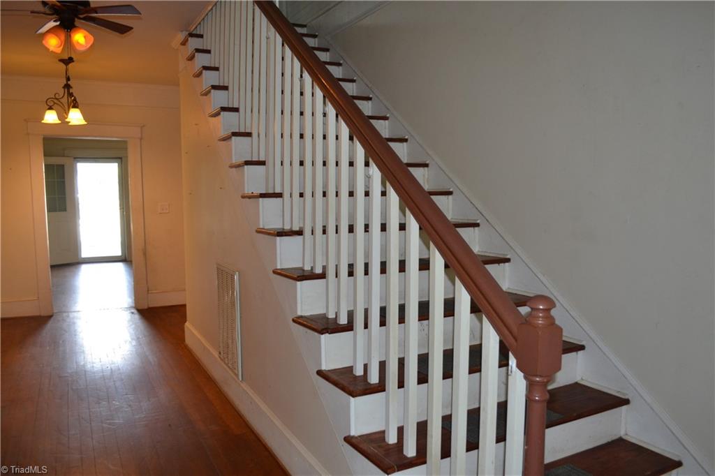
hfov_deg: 67.4
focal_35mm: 27
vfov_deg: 47.9
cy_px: 238
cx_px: 358
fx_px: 536
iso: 450
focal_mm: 18
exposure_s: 1/60
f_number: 3.5
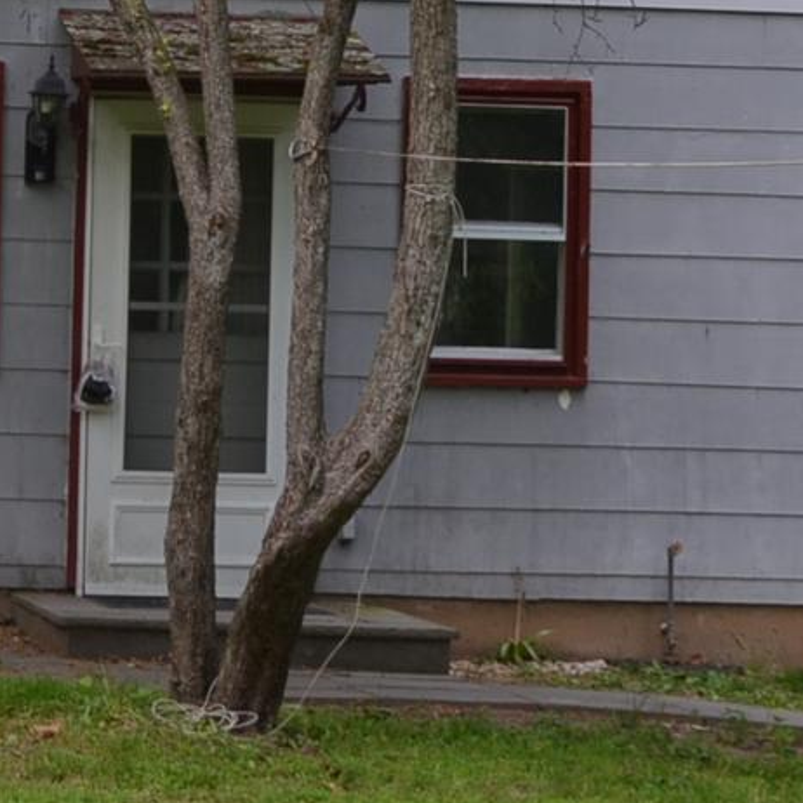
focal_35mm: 198
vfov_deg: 8.8
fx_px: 5193
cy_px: -41
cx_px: -198
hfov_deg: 8.7
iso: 200
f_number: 5.6
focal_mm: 35
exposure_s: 1/125
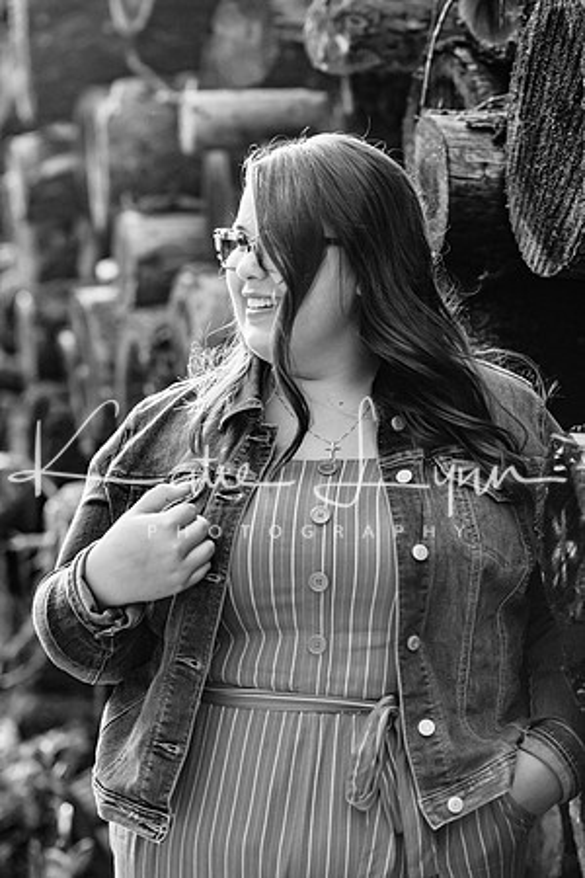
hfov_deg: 16.1
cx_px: 292
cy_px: 439
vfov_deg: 23.9
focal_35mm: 85
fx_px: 2072
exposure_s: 1/800
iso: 640
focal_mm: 85
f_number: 2.8
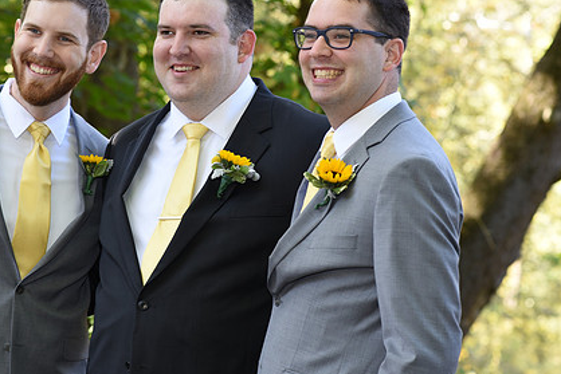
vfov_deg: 11.6
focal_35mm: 118
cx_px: 232
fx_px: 1839
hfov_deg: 17.3
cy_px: 128
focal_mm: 85
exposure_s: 1/200
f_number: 4.5
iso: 500
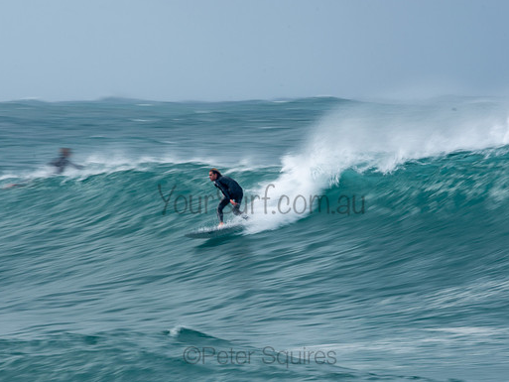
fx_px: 11516
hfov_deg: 2.5
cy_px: 191
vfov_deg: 1.9
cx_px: 260
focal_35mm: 783
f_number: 18
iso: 100
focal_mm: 480
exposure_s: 1/30
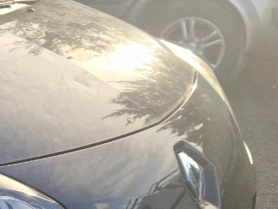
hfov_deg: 19.8
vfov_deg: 18.1
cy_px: 187
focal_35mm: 80
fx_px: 642
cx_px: -182
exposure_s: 1/455
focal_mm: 5.4
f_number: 1.8
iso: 50
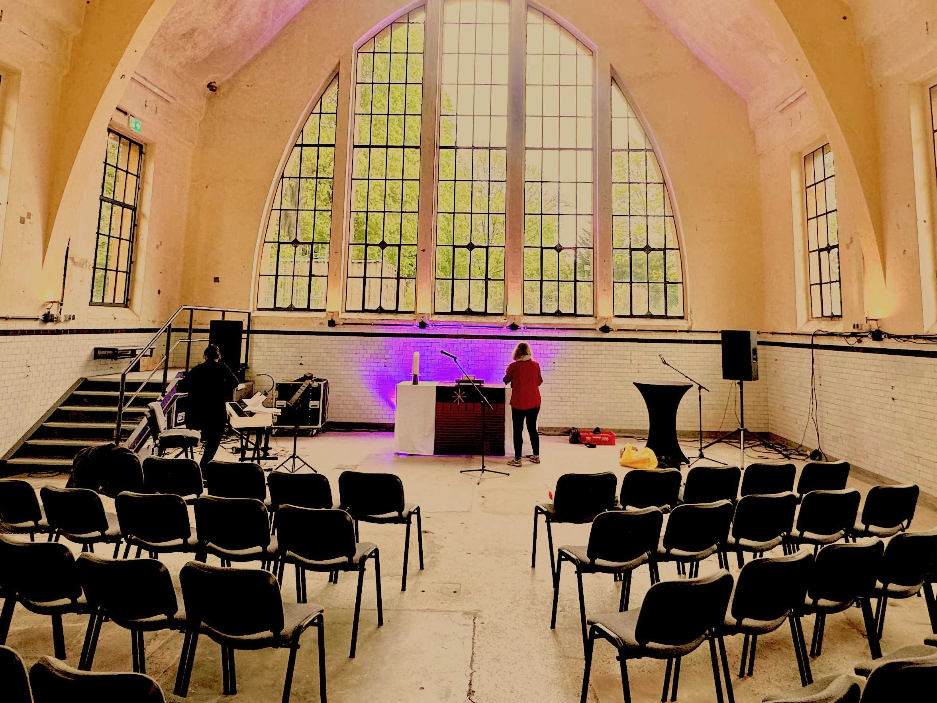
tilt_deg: +7.9
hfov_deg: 71.6
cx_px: 484
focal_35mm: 24
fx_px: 650
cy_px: 241
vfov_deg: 55.8
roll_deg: -1.6
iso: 100
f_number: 2.2
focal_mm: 2.22
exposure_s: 1/100
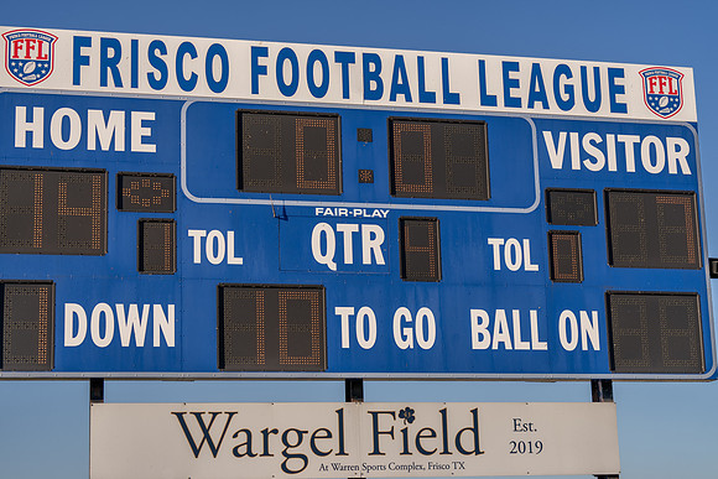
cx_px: 359
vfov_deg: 19.2
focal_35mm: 71
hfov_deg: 28.4
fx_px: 1417
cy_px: 240
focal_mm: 70
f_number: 2.8
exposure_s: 1/800
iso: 100
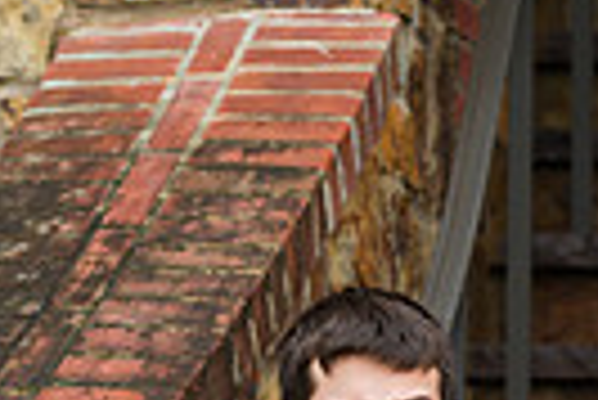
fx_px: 6968
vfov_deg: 3.3
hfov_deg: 4.9
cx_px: 1042
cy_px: 720
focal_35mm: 419
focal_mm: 90
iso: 200
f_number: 4
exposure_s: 1/200
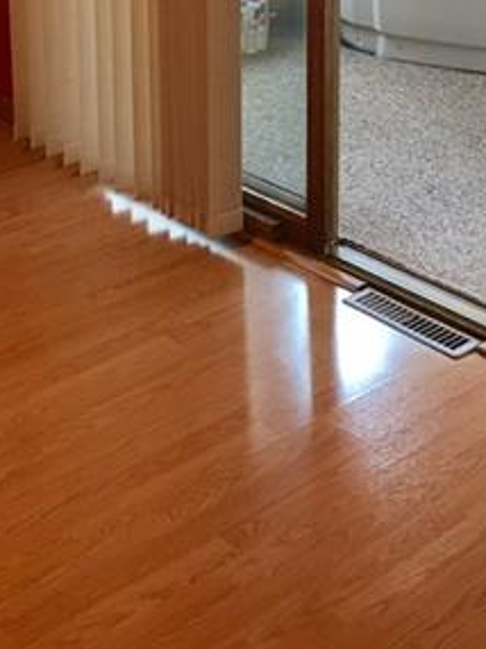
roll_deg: +0.2
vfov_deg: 23.4
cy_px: -77
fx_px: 1462
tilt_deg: -12.0
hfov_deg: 18.8
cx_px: 352
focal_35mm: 78
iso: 40
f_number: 2.2
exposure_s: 1/15
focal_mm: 4.15
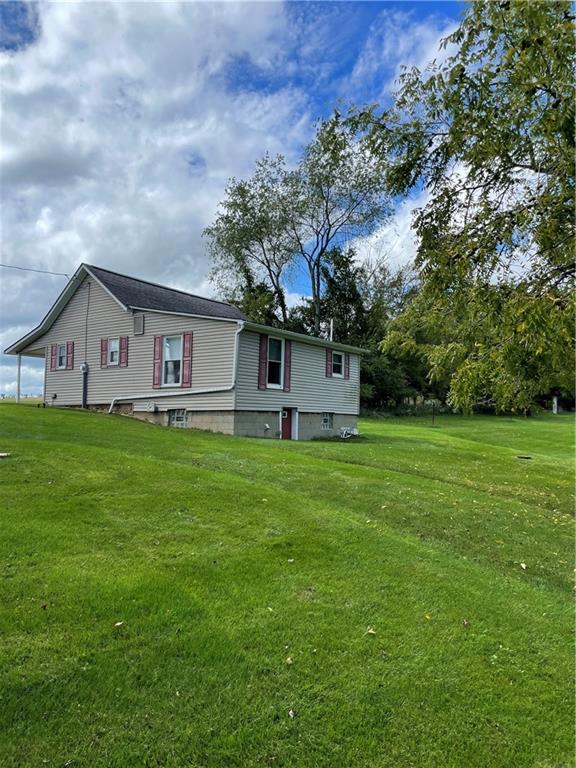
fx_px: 577
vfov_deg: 67.3
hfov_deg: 53.1
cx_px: 288
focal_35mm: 26
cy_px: 384
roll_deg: -0.2
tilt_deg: +3.6
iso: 32
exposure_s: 1/3509
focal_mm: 4.2
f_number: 1.6
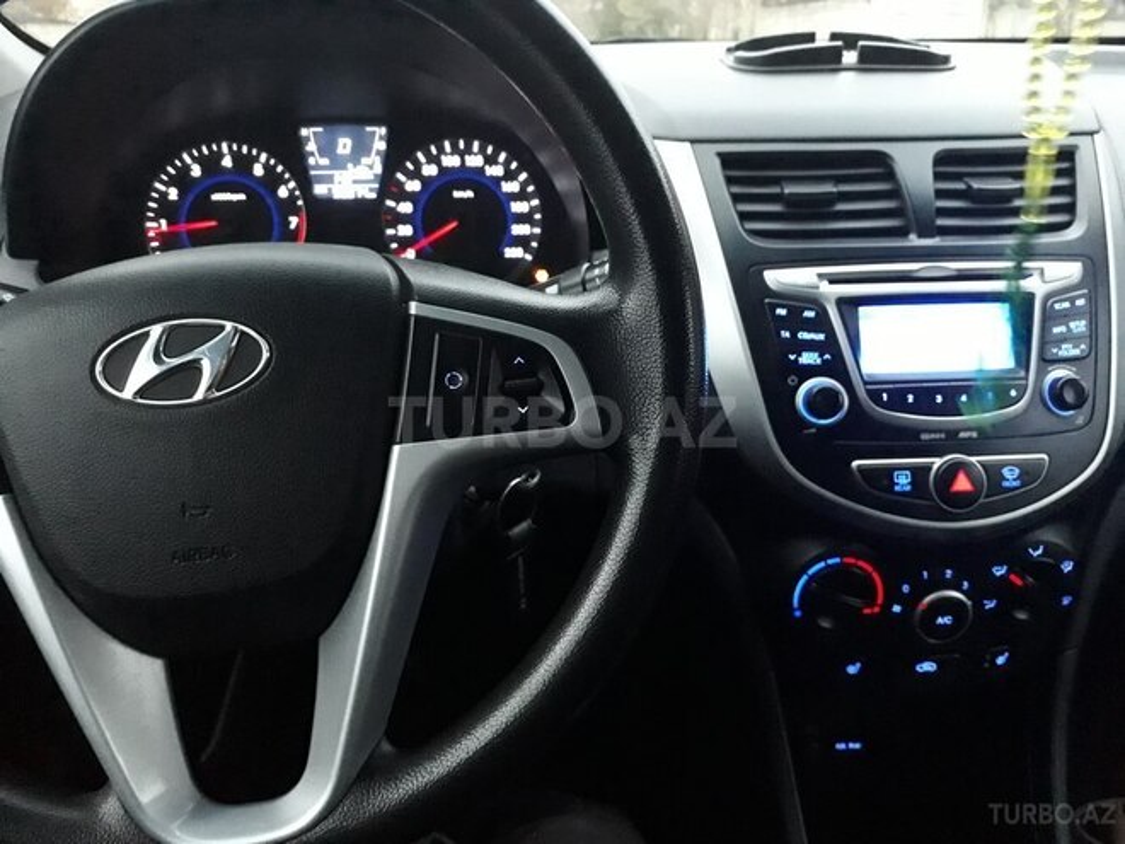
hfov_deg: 65.3
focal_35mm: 27
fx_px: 877
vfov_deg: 51.4
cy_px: 422
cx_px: 562
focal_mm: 3.6
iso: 800
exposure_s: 1/10
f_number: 1.9
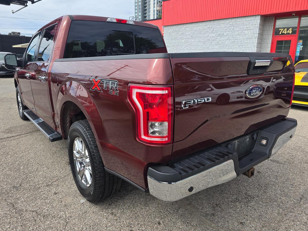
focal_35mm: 24
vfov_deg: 56.8
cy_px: 113
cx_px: 149
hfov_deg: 71.6
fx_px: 214
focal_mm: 6.3
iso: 80
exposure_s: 1/3126
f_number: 1.7
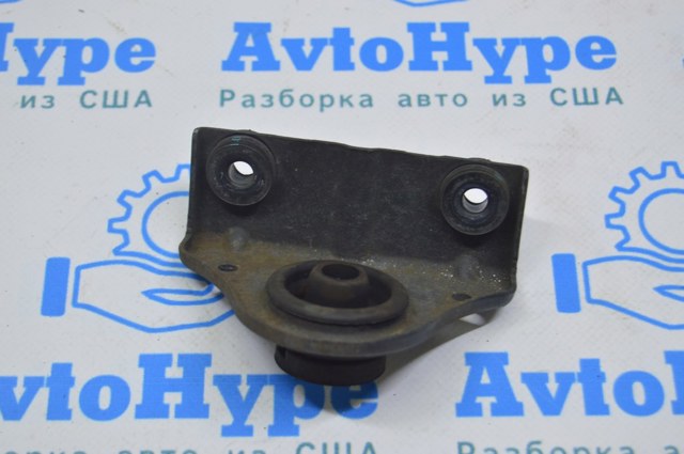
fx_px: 1565
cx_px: 342
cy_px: 227
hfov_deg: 24.6
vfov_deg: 16.5
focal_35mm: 82
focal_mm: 55
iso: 400
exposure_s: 1/20
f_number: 5.6
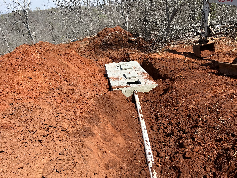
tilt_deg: -24.2
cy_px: 89
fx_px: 178
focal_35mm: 26
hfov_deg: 67.3
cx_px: 118
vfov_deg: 53.1
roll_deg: +4.6
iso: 50
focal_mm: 5.7
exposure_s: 1/2208
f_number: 1.5
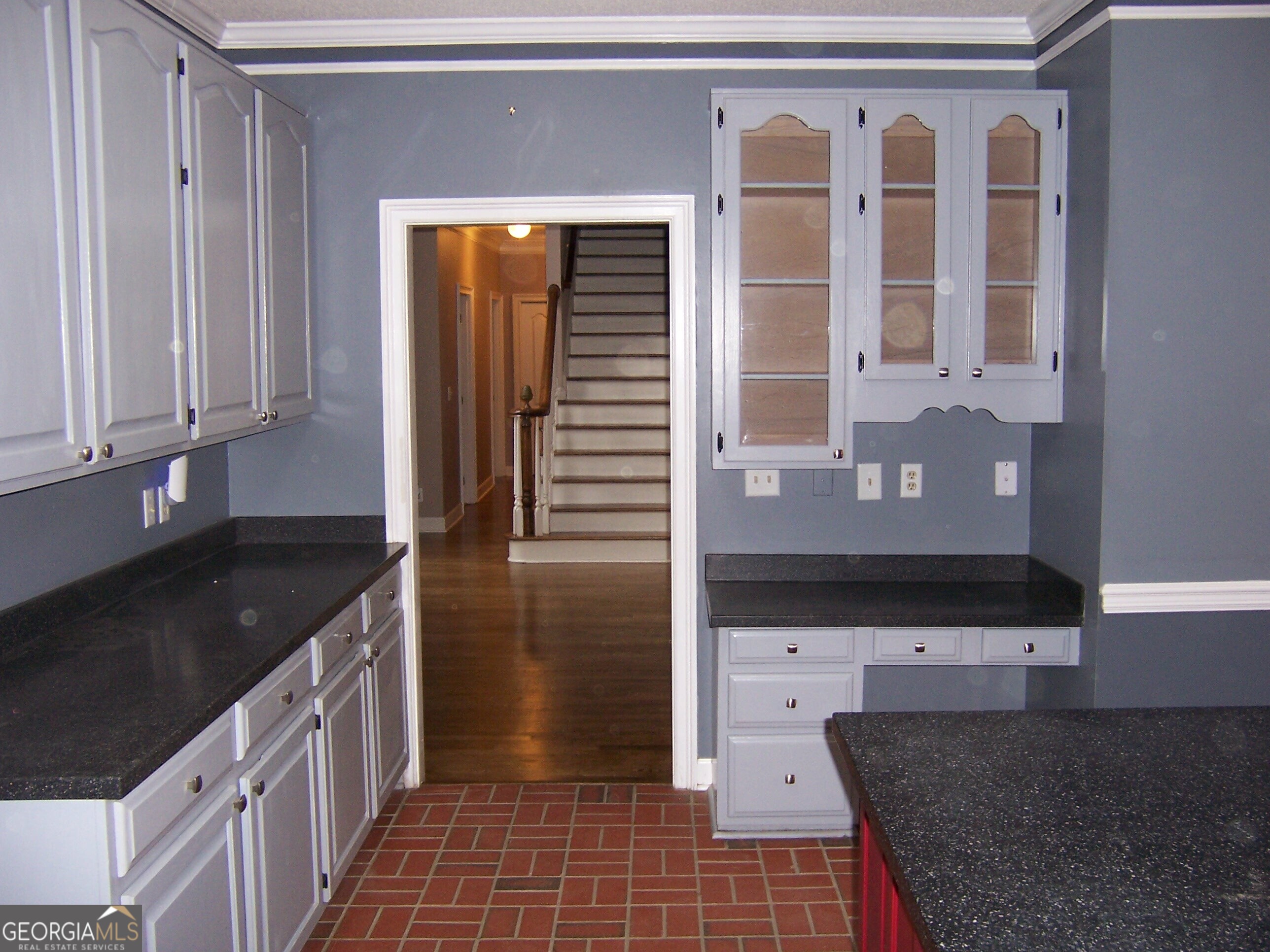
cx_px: 635
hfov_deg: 55.4
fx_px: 1211
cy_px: 476
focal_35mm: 33
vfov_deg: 42.9
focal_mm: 5.5
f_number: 2.8
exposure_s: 1/60
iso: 140
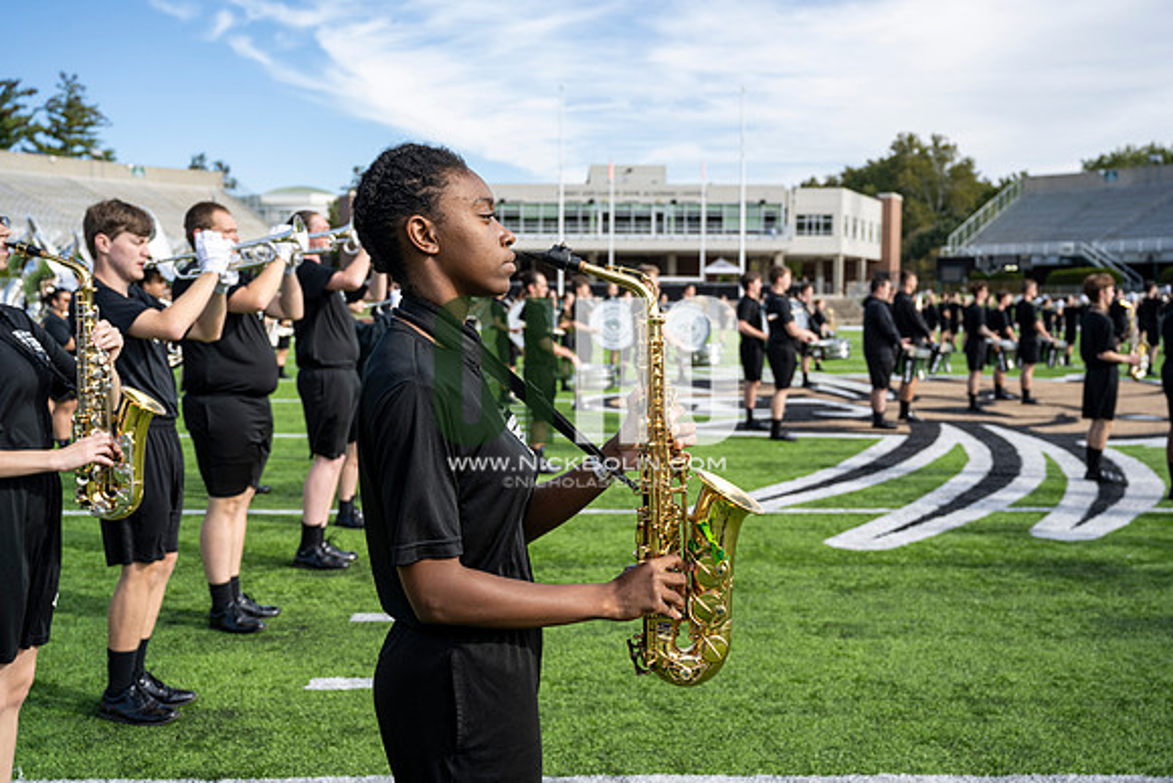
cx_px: 586
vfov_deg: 38.4
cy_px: 392
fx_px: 1124
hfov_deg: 55.1
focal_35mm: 34
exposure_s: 1/250
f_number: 4.5
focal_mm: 34.5
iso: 80
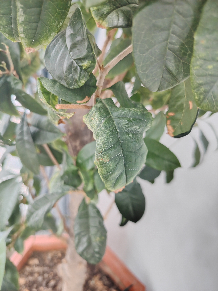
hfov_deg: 58.9
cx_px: 109
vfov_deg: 73.9
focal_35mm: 23
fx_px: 193
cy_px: 146
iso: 500
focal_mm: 5.25
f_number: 1.8
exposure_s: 1/33
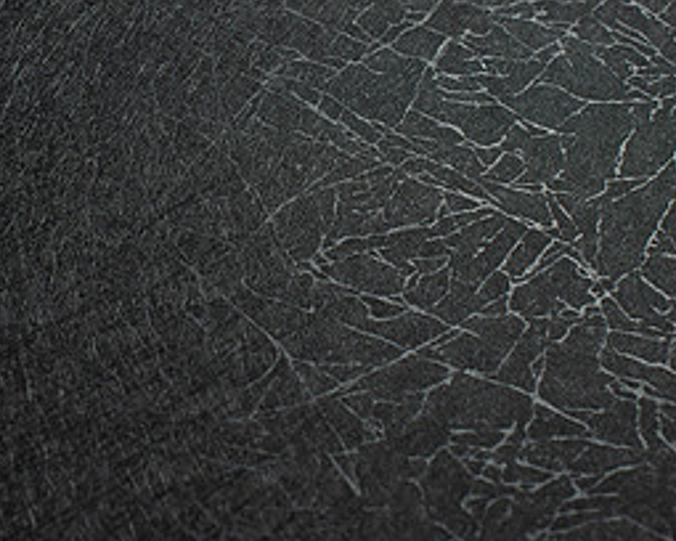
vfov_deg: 13.6
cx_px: 183
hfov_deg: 16.9
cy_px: 99
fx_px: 2261
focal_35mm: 113
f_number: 8
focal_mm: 50
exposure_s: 1/250
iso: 200
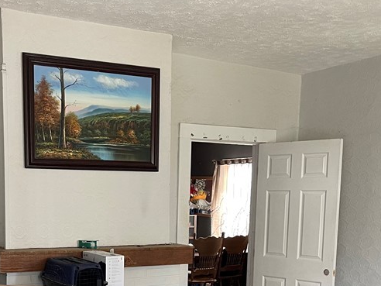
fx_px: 572
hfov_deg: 36.5
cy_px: 277
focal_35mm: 52
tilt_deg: -8.4
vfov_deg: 26.7
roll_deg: -0.4
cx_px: 134
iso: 250
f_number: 1.6
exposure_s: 1/60
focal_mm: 5.1
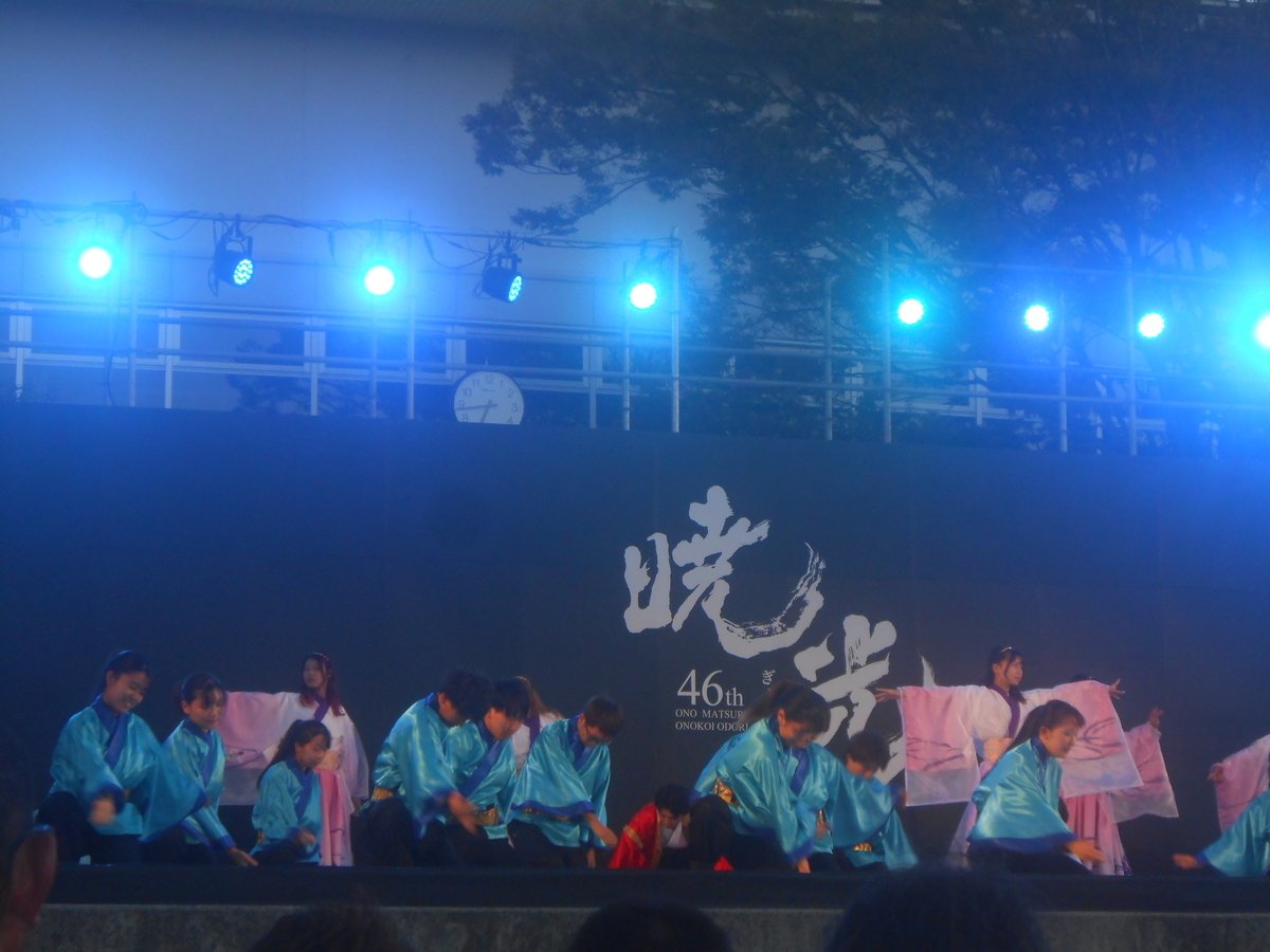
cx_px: 635
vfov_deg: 15.9
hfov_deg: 21.1
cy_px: 476
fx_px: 3412
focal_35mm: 93
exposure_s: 1/60
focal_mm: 16.5
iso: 200
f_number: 4.6
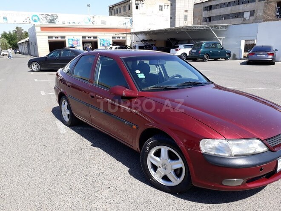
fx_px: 219
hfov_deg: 65.3
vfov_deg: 51.4
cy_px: 106
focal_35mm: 27
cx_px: 140
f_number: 1.9
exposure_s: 1/771
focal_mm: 3.6
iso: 40
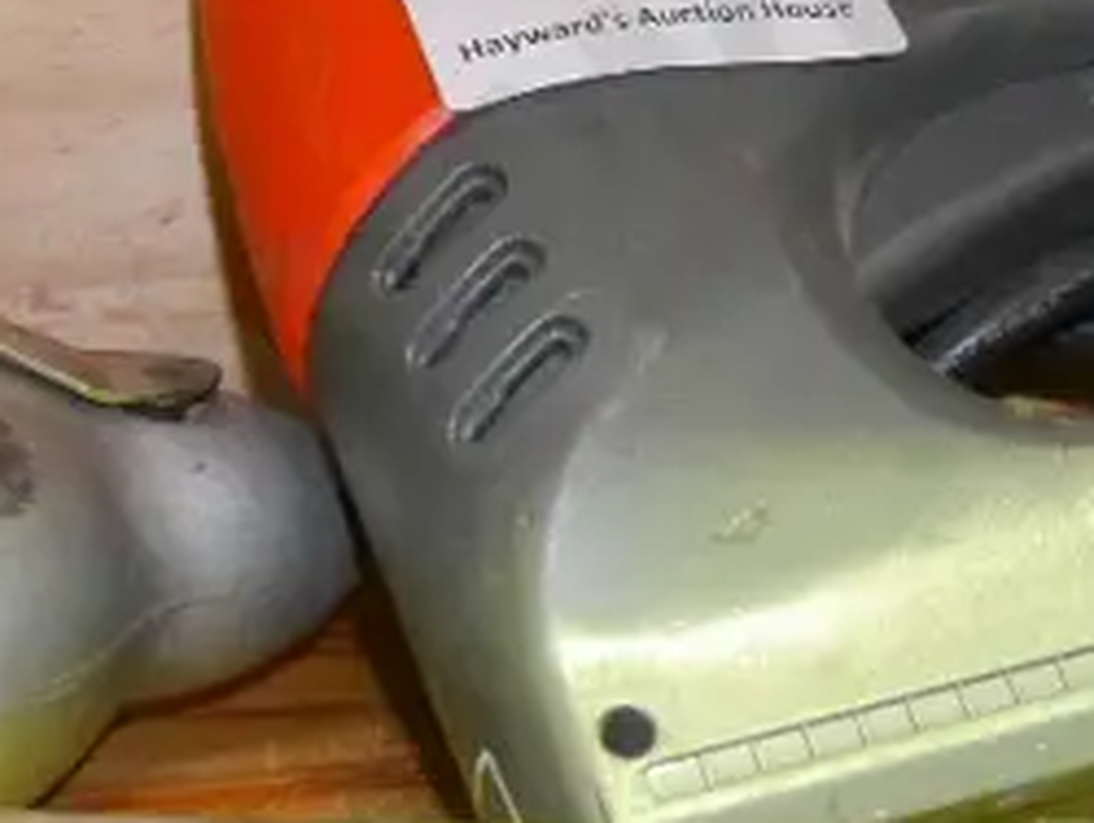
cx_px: 735
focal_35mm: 123
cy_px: 42
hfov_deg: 16.0
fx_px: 3891
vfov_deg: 12.0
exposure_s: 1/60
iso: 3200
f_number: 4
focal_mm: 15
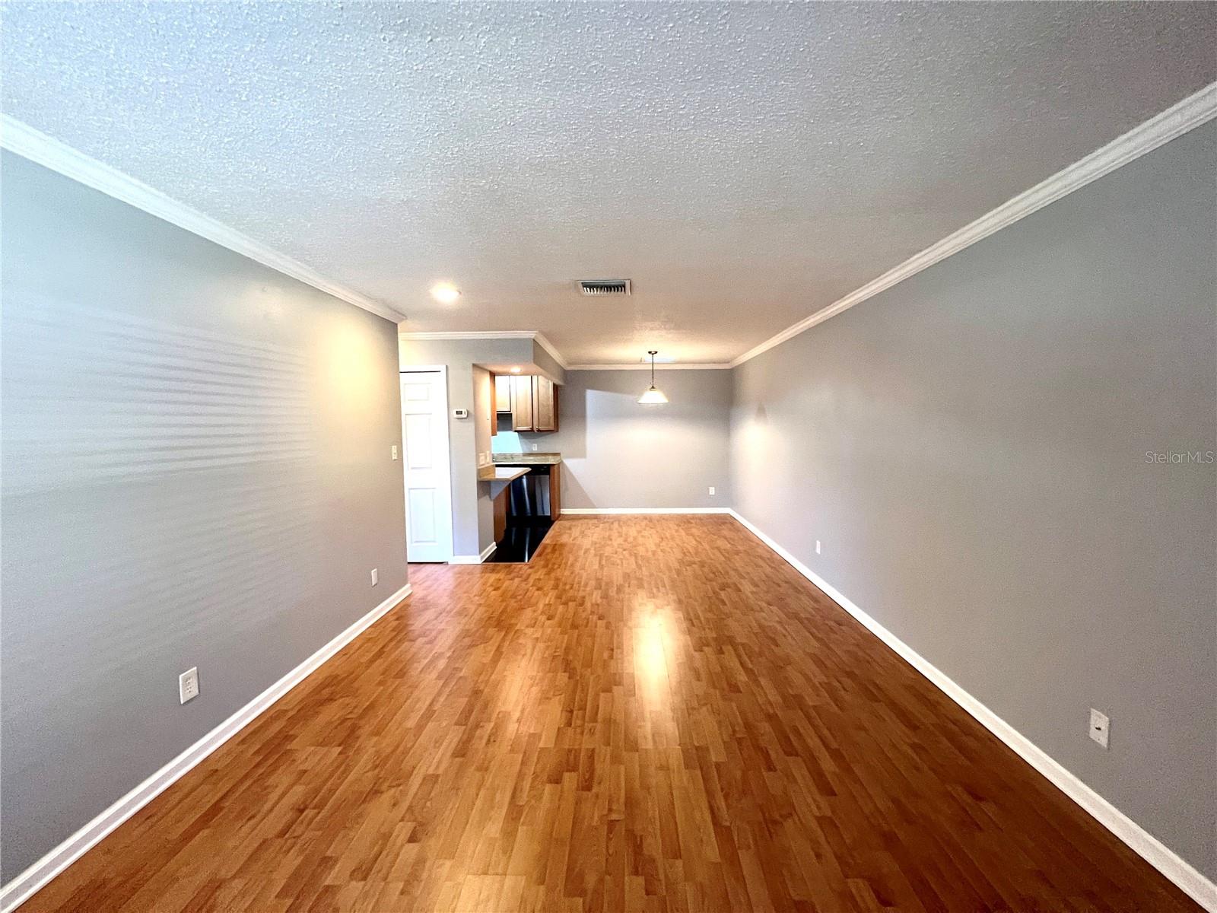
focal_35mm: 13
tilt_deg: -3.1
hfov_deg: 106.2
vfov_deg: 89.9
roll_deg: +0.8
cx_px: 608
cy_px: 456
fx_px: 457
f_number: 1.8
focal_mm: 1.57
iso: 400
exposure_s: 1/60
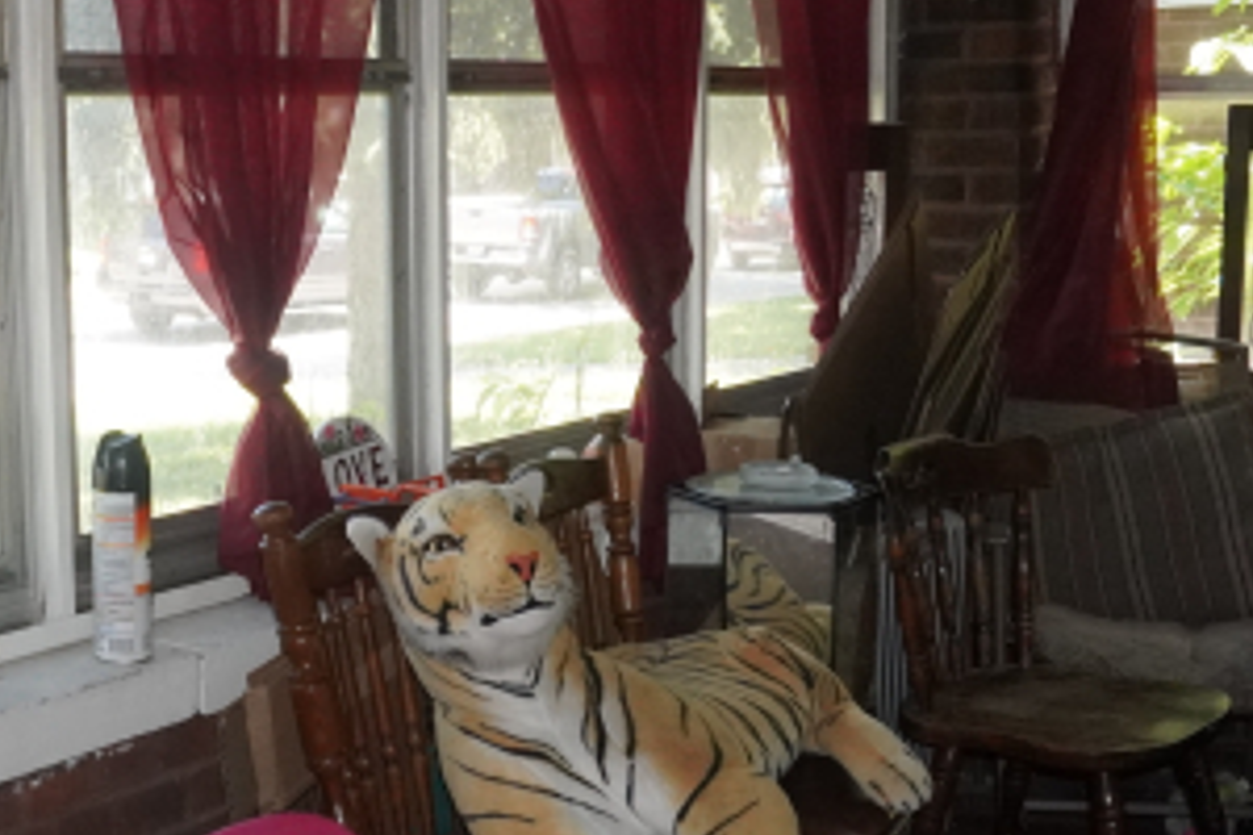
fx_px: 2088
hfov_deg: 32.6
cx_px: 267
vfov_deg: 22.6
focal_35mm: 60
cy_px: 355
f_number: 8
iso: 2500
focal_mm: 16
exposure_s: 1/160
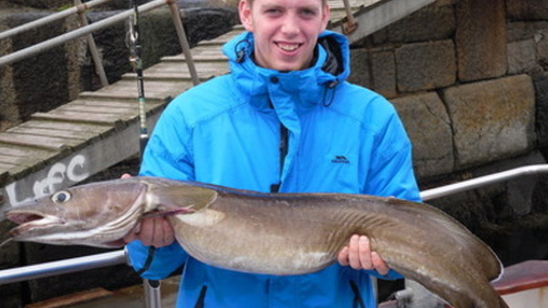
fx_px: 886
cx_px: 274
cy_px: 144
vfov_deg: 19.7
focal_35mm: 61
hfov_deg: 34.4
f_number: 4
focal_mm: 9.83
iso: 80
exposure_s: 1/125
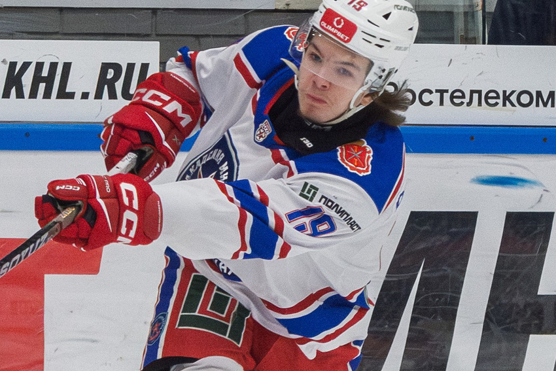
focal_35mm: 807
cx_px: 188
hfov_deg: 2.6
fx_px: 12465
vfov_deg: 1.7
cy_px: 211
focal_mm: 122
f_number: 6.3
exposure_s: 1/1000
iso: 2800
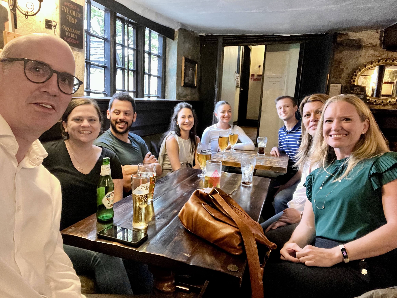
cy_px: 149
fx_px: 264
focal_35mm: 23
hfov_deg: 73.9
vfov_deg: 58.9
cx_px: 198
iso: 640
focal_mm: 2.71
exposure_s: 1/25
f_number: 2.2
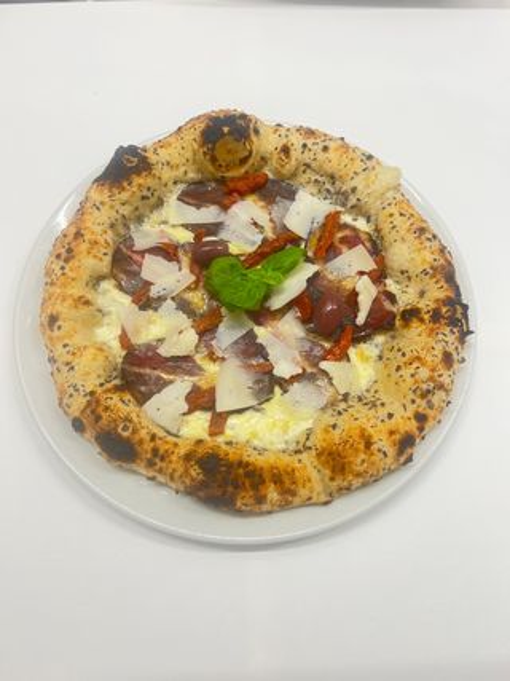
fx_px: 511
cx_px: 255
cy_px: 340
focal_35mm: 26
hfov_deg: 53.0
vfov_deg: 67.3
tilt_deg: -67.0
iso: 100
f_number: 1.5
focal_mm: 5.7
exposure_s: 1/100
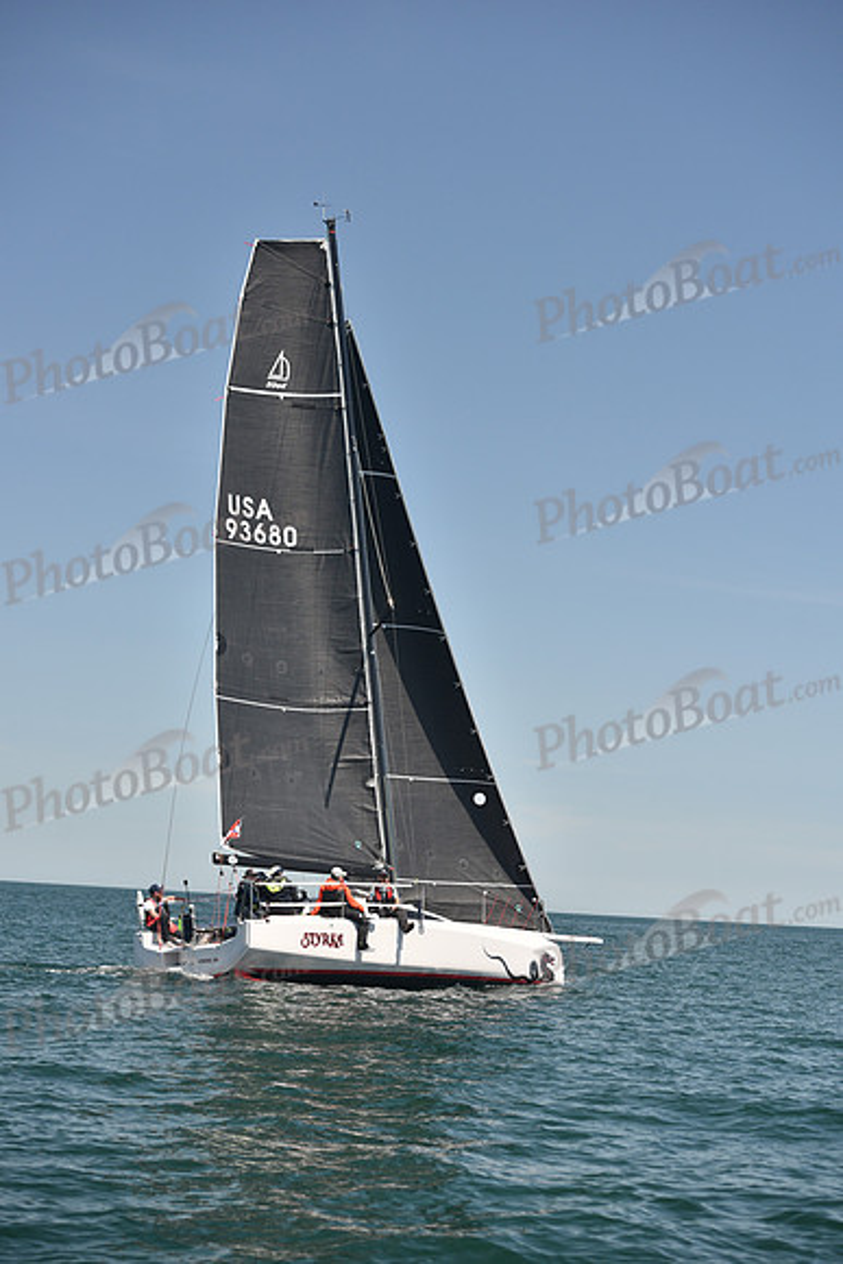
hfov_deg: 19.5
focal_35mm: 70
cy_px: 632
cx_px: 422
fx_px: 2457
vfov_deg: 28.8
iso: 250
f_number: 4.5
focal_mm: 70
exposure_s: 1/800
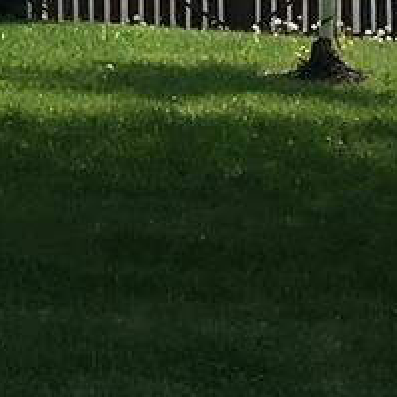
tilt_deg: +2.2
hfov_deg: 6.1
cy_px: -291
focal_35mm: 265
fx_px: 3438
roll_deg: +0.8
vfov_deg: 6.5
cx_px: -780
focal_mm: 4.15
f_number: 2.2
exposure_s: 1/1789
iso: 25
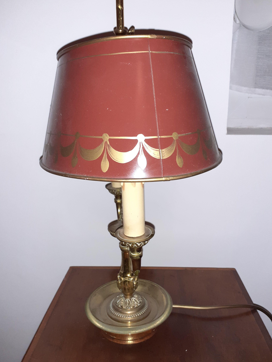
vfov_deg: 63.4
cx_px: 141
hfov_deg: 49.7
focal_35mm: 28
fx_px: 293
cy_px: 177
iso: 100
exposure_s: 1/50
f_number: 1.9
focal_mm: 3.6
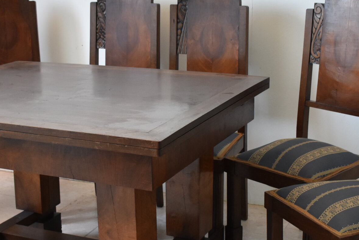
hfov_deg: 28.1
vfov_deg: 18.9
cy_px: 127
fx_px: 718
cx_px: 161
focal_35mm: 72
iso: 800
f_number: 4
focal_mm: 22
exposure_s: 1/60
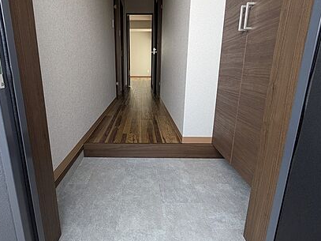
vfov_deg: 61.1
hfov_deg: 76.1
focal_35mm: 22
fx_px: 204
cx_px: 140
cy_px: 119
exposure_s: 1/120
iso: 92
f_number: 2.2
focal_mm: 1.83
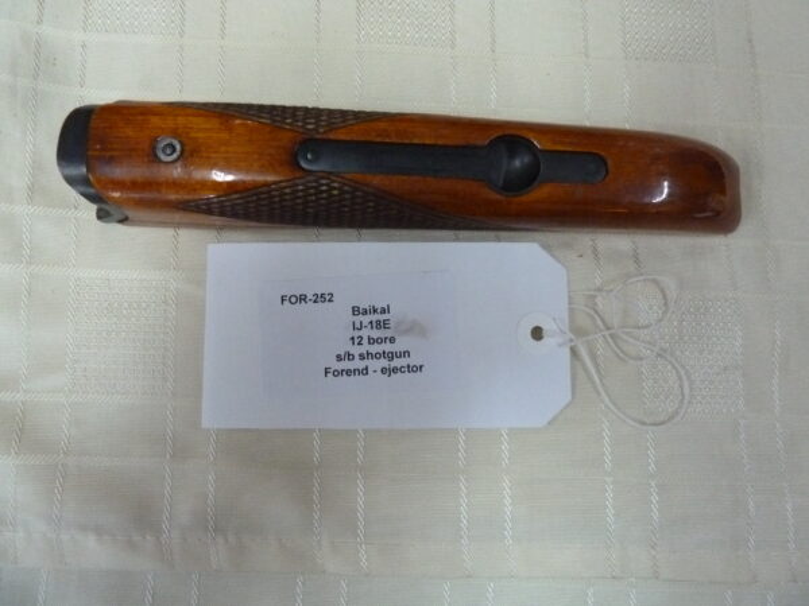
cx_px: 404
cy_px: 303
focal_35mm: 25
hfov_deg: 69.4
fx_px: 584
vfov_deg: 54.9
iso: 800
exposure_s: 1/40
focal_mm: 4.1
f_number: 3.3
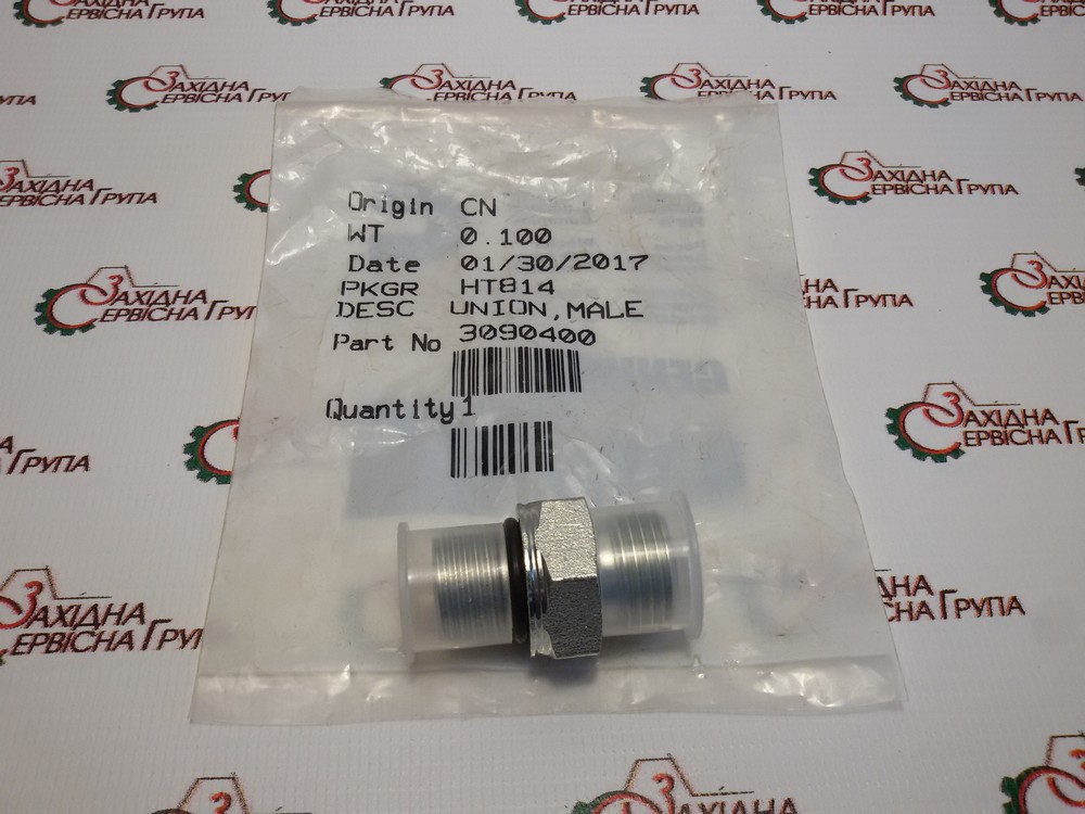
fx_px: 972
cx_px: 542
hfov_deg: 58.4
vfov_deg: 45.4
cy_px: 407
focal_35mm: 31
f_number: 2.4
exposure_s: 1/100
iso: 40
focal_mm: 2.93
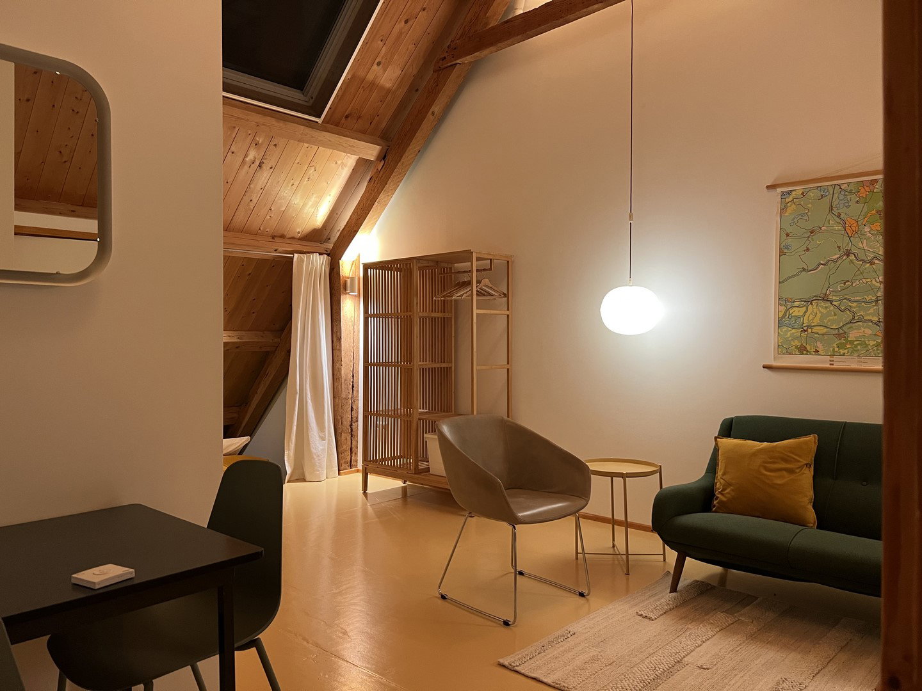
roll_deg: +1.0
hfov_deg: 67.3
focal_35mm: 26
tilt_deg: -0.7
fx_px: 693
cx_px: 461
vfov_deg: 53.1
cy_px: 346
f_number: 1.5
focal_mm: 5.7
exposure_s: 1/50
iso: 200
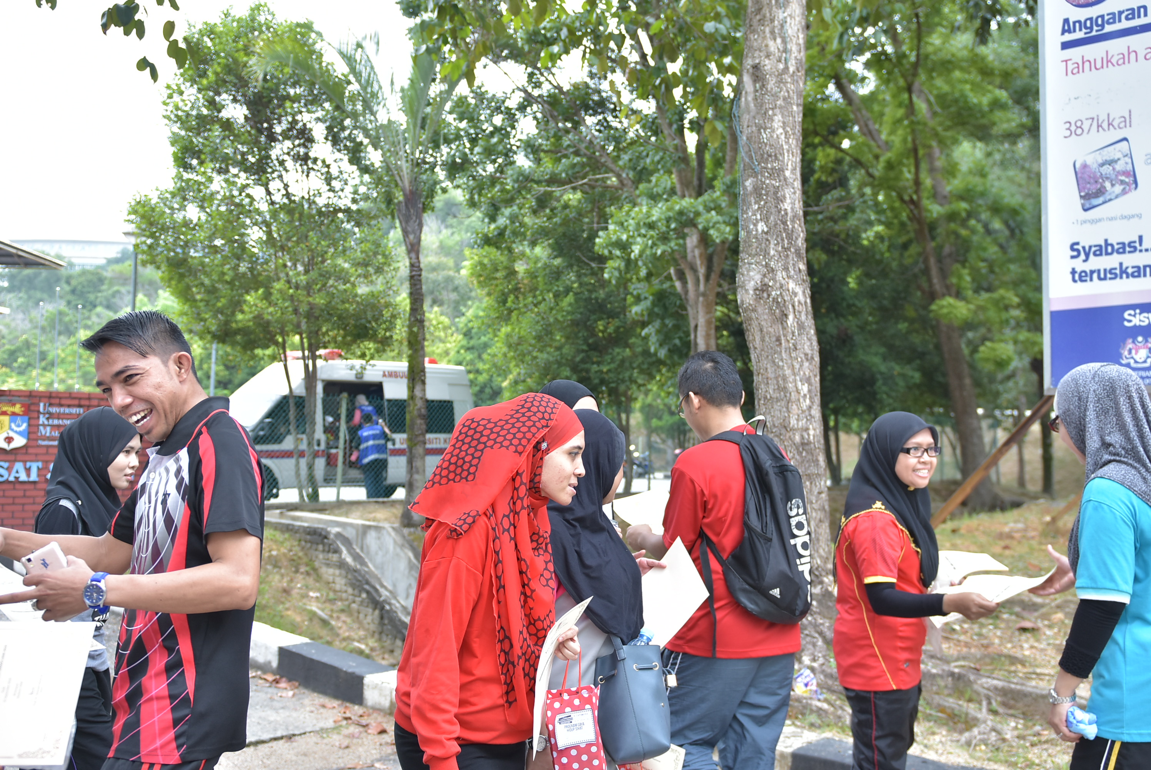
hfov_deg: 53.1
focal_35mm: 36
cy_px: 385
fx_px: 1152
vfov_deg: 36.9
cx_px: 576
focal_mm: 24
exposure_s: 1/500
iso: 400
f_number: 2.8
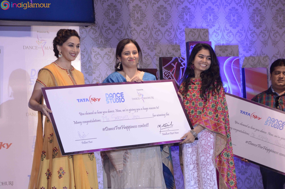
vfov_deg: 8.7
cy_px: 94
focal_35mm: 158
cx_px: 142
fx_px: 1246
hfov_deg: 13.1
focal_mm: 105
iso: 1600
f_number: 9
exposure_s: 1/200
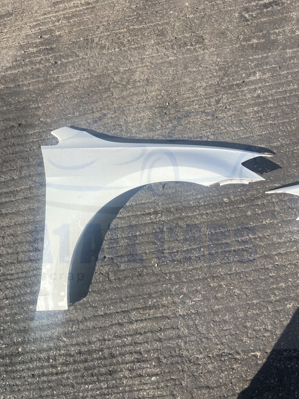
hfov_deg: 53.1
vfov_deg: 67.3
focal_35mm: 26
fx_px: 299
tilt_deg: -69.1
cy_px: 200
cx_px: 150
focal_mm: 5.1
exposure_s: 1/2755
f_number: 1.6
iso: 50
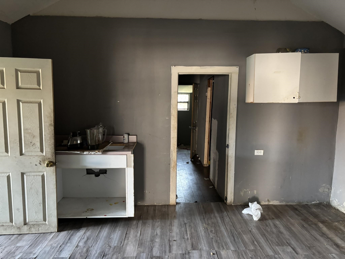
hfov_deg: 67.3
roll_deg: -1.1
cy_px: 130
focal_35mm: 26
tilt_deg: -7.4
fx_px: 259
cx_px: 172
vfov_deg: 53.1
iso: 640
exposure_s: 1/40
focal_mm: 5.96
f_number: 1.6
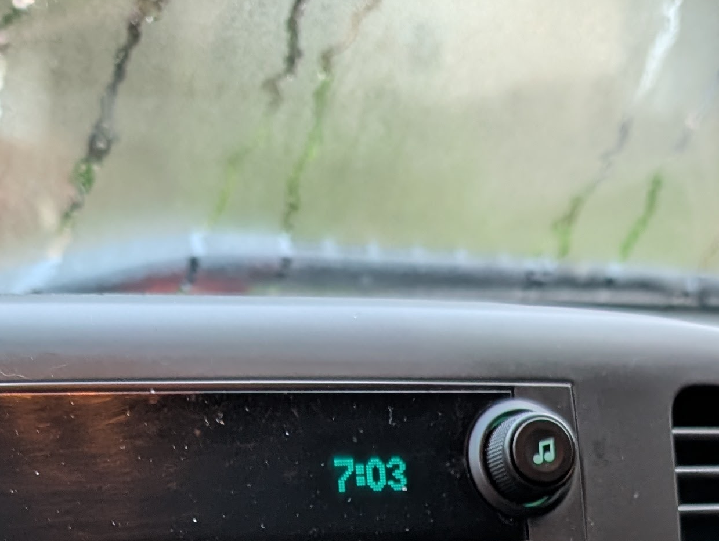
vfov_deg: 16.8
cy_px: 832
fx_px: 1643
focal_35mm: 79
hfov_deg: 24.6
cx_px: 440
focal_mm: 6.9
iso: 104
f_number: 1.68
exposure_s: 1/34.5
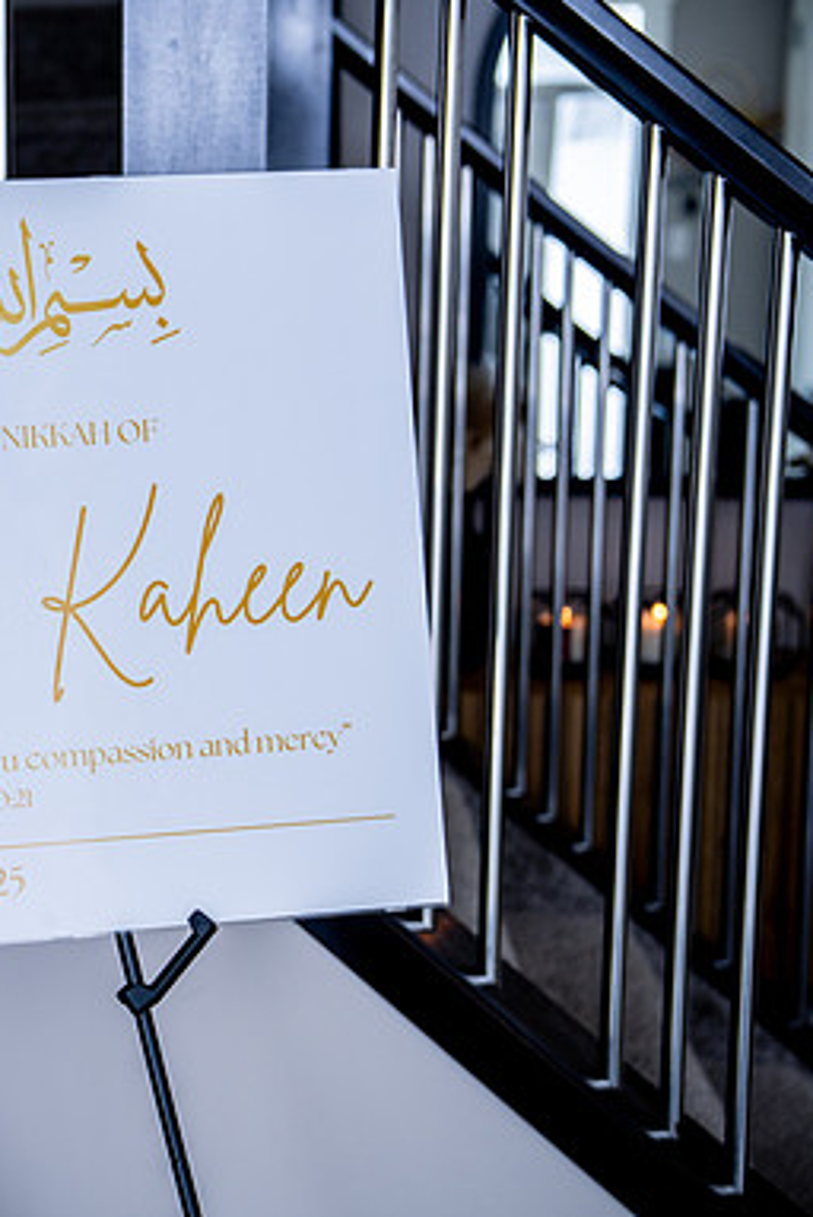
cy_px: 608
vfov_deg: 35.6
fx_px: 1893
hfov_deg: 22.9
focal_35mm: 56
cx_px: -76
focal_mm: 37
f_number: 3.2
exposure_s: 1/125
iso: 250
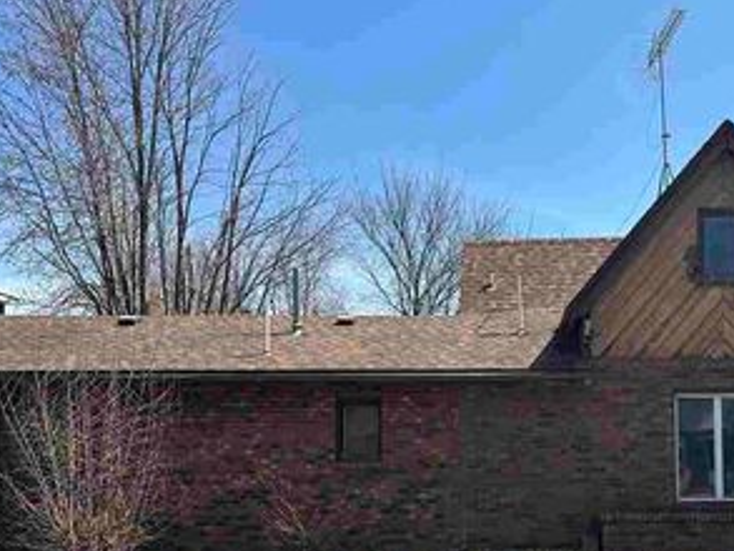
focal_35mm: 41
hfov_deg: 44.9
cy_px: 417
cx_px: 506
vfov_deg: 34.4
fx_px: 870
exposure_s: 1/3472
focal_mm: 6.86
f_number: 1.78
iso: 80
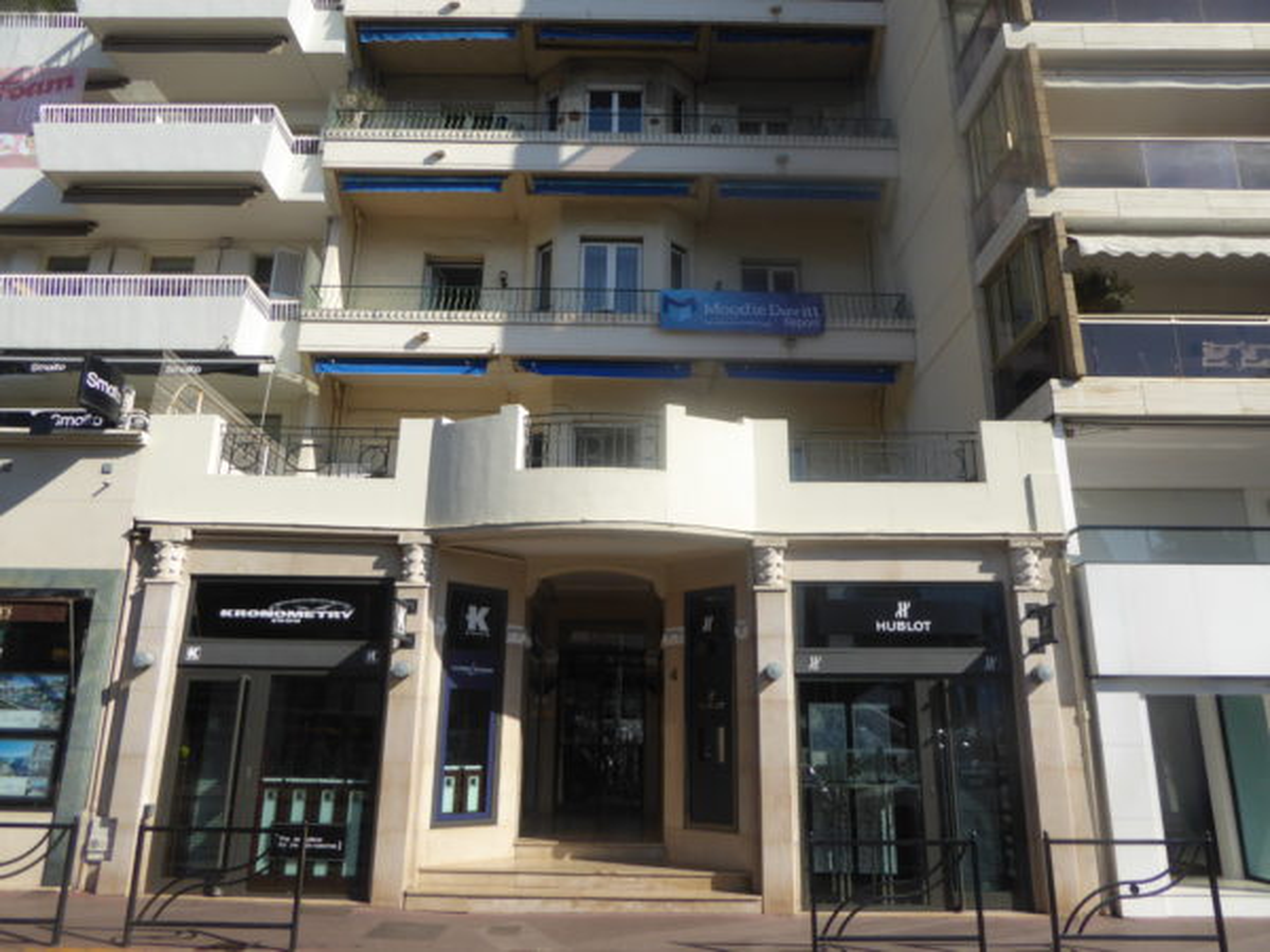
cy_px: 476
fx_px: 881
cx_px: 635
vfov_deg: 56.8
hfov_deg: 71.6
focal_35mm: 24
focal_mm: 4.3
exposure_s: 1/1300
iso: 100
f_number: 3.3
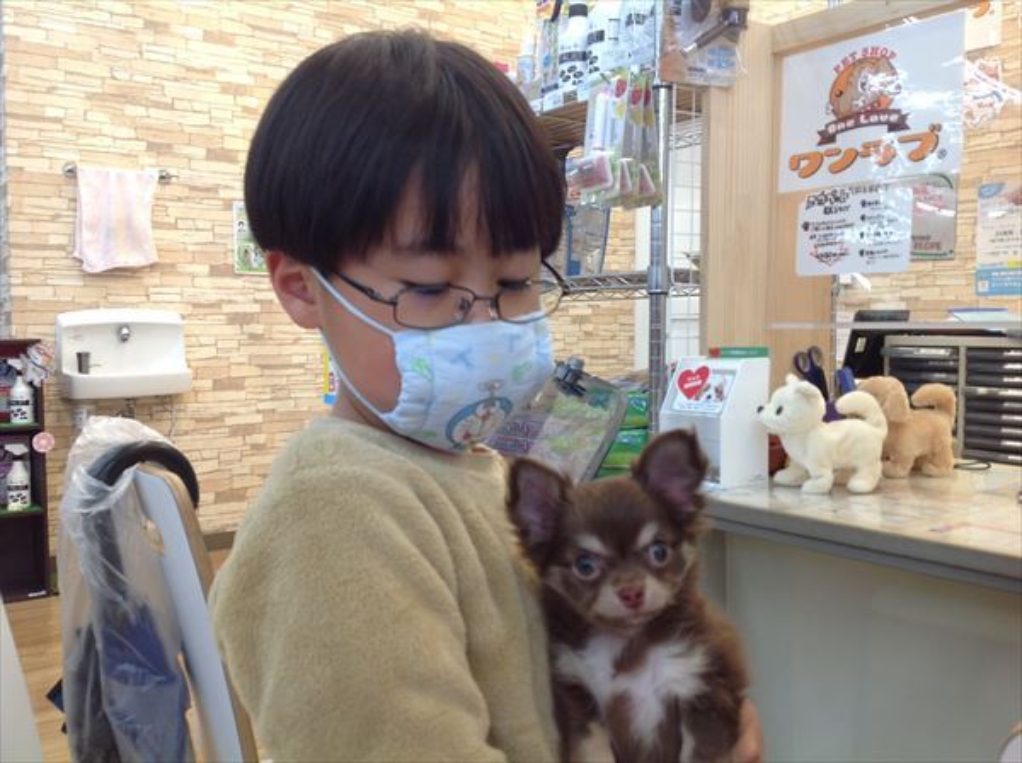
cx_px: 511
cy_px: 382
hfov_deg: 52.7
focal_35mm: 35
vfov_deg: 40.6
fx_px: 1032
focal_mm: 4.28
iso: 50
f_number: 2.4
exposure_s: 1/30
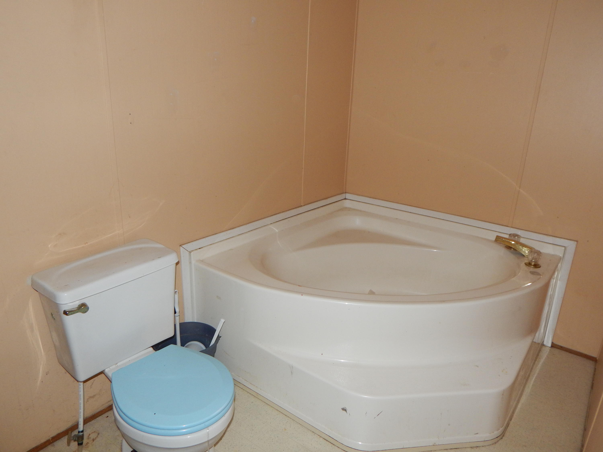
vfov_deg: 54.9
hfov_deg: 69.4
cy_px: 226
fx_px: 435
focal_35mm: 25
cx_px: 302
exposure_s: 1/30
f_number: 3.1
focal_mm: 4.5
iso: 200
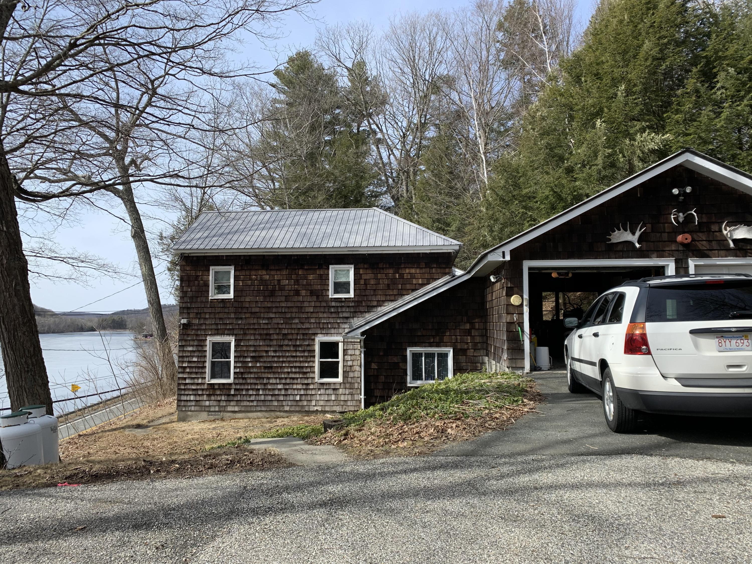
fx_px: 565
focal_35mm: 26
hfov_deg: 67.3
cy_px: 282
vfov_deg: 53.1
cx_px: 376
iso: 25
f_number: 1.8
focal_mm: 4.25
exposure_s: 1/1282
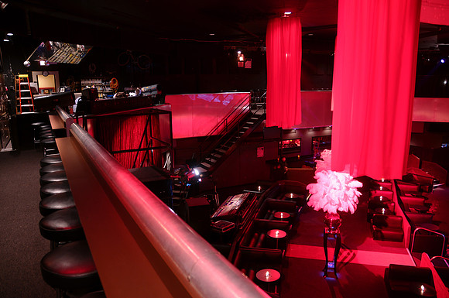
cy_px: 149
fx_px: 336
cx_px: 224
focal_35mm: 27
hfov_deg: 67.5
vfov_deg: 47.8
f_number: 3.5
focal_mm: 18
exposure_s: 2.5
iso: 200
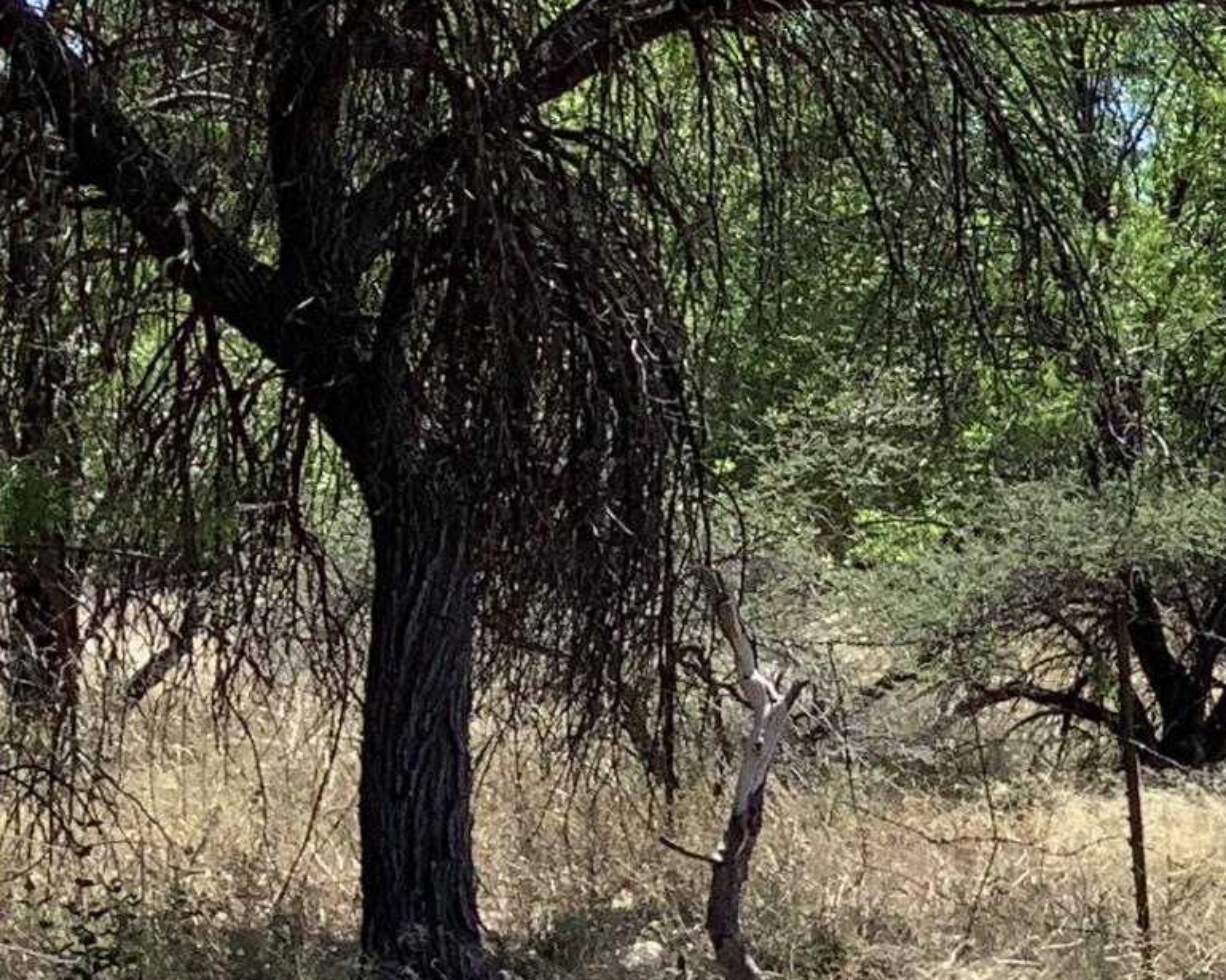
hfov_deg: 15.1
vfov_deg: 13.0
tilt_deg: -3.3
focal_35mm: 118
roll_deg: +0.0
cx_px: 1843
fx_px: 4281
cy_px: 680
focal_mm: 3.3
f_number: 2.4
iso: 25
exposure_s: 1/905
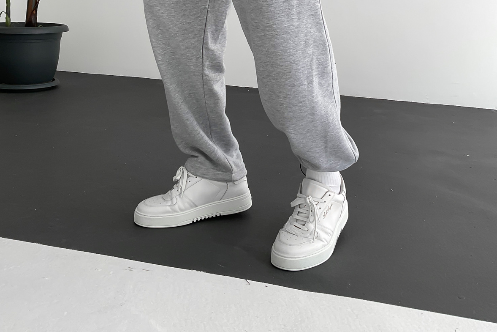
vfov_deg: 31.4
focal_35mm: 41
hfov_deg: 47.4
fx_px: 566
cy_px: 46
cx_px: 246
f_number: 1.8
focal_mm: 3
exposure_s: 1/150
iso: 16
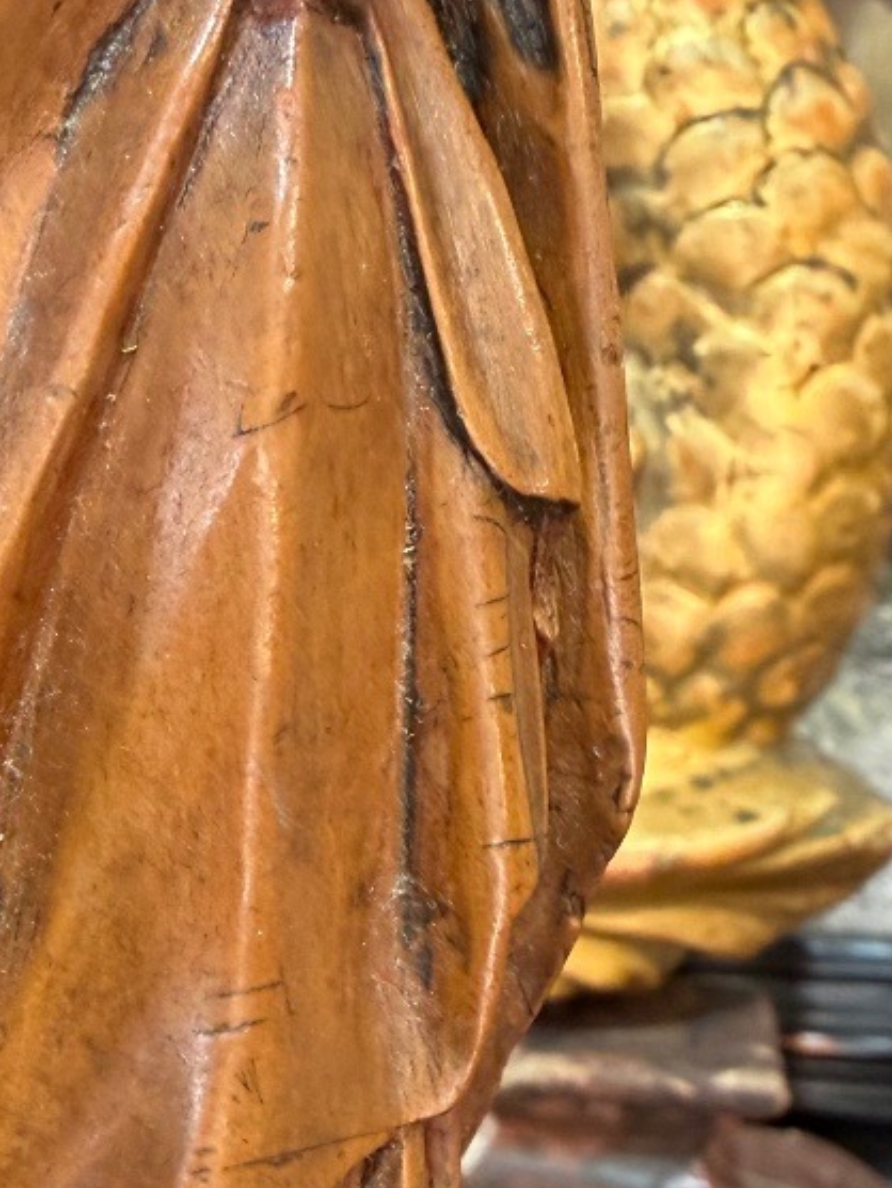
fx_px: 1923
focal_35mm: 56
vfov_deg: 33.6
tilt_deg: -8.6
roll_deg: -0.4
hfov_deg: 24.9
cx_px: -4
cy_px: 892
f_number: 2.2
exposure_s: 1/100
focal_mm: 2.22
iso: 320
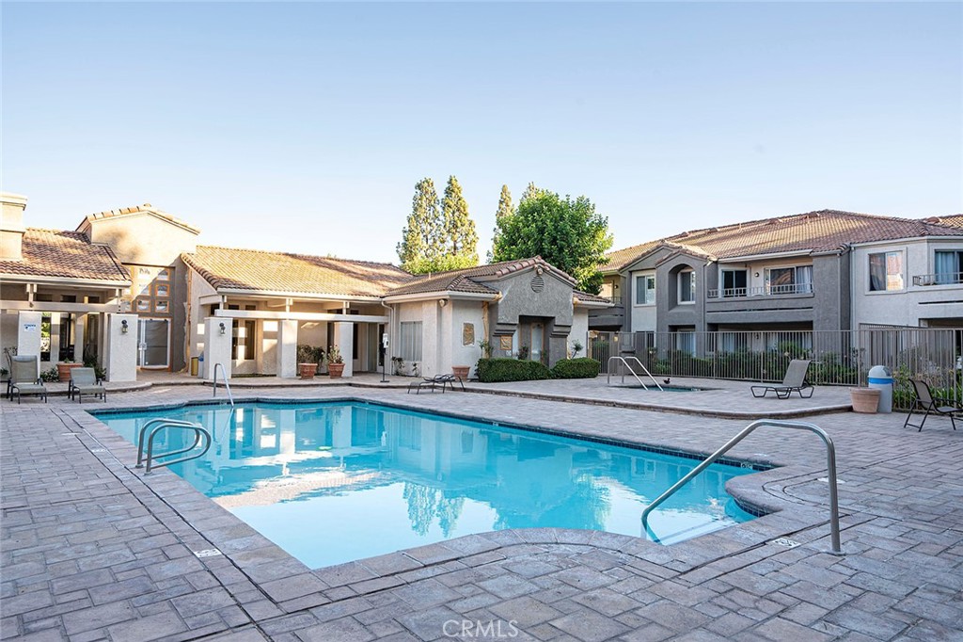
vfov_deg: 55.1
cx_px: 482
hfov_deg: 76.1
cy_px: 321
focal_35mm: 23
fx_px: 615
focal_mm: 23
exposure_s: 1/100
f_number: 9
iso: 100
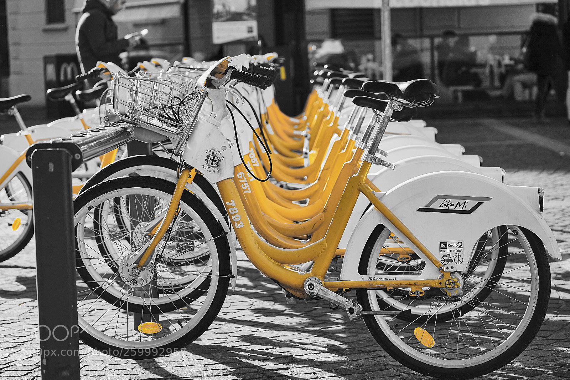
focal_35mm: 90
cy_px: 190
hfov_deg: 22.6
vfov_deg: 15.2
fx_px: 1424
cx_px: 285
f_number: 3.2
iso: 100
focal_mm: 60
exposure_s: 1/800
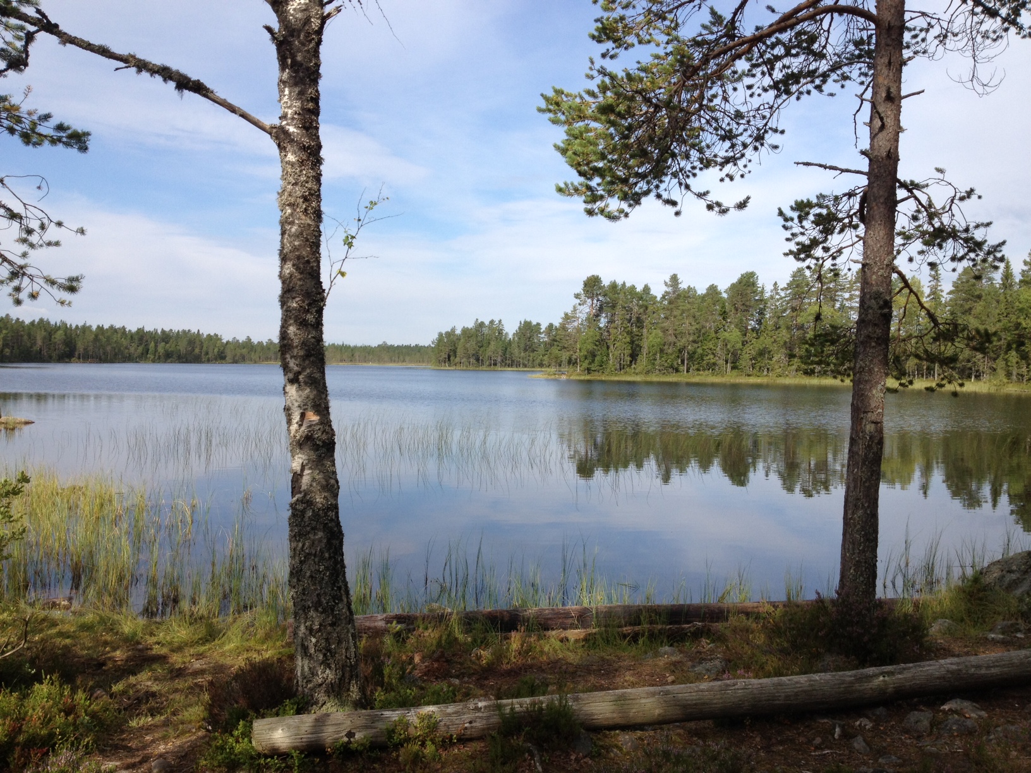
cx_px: 516
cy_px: 386
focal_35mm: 35
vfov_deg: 40.7
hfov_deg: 52.6
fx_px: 1042
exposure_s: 1/1346
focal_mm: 4.28
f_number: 2.4
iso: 64
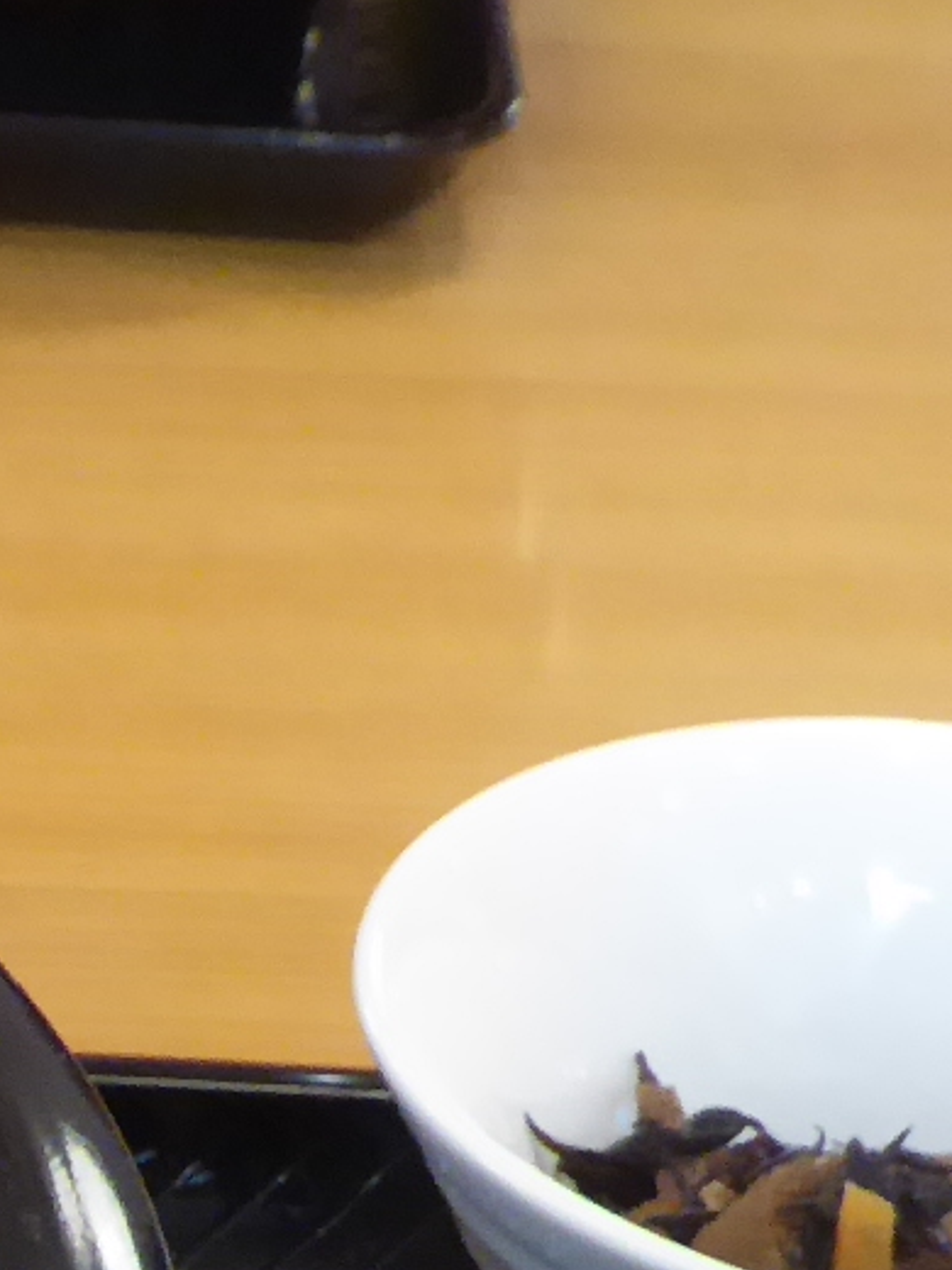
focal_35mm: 123
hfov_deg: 11.6
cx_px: -417
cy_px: 2132
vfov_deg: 14.5
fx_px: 4510
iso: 400
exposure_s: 1/25
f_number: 3.3
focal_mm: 4.3
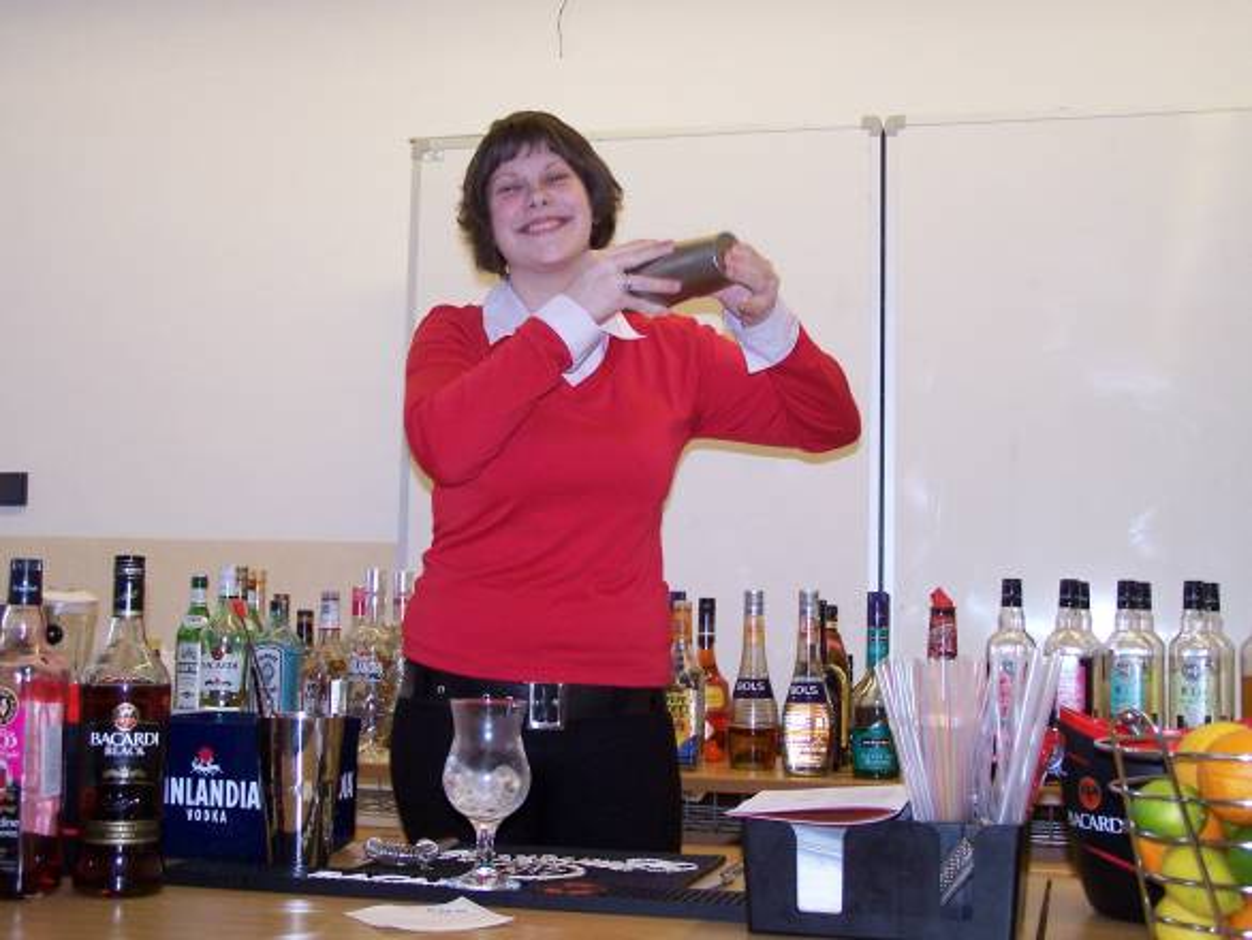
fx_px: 1845
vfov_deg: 28.6
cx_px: 626
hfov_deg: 37.5
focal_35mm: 51
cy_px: 470
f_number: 3
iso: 140
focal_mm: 8.5
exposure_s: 1/60
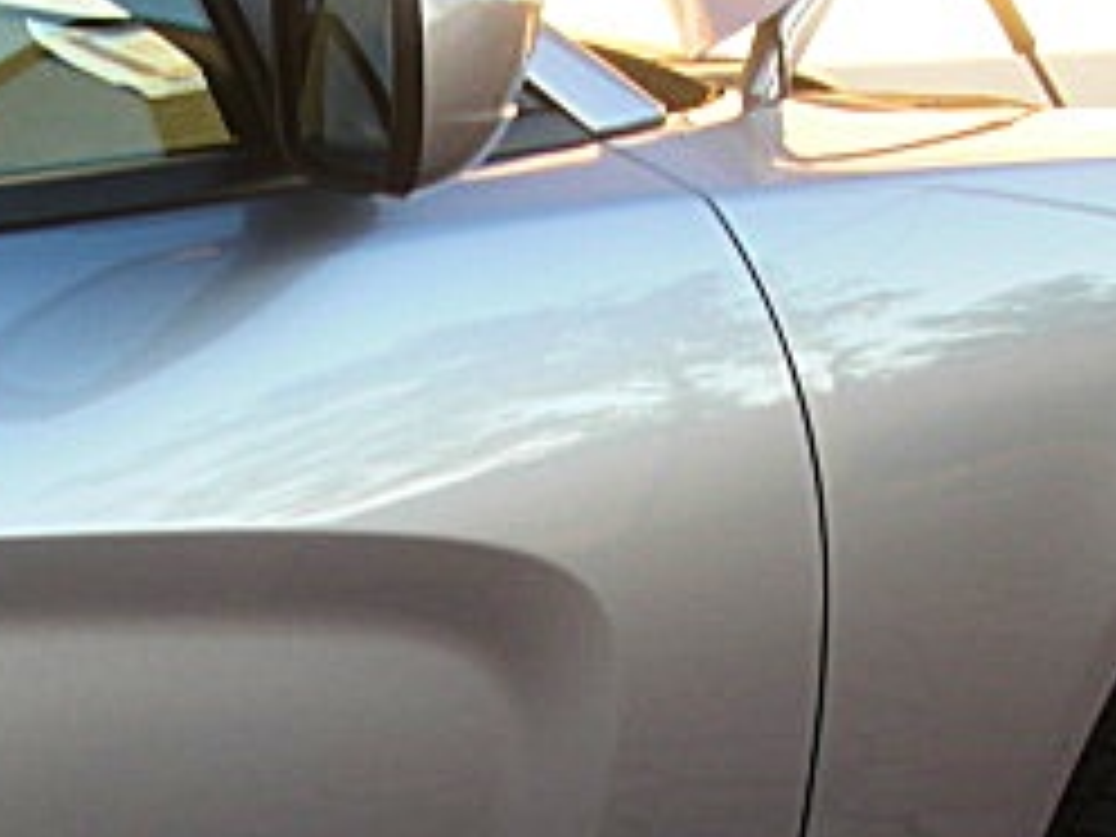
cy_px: 986
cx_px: 364
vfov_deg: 15.4
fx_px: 2998
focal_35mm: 93
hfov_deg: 21.0
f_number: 2.8
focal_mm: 6.3
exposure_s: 1/60
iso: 50
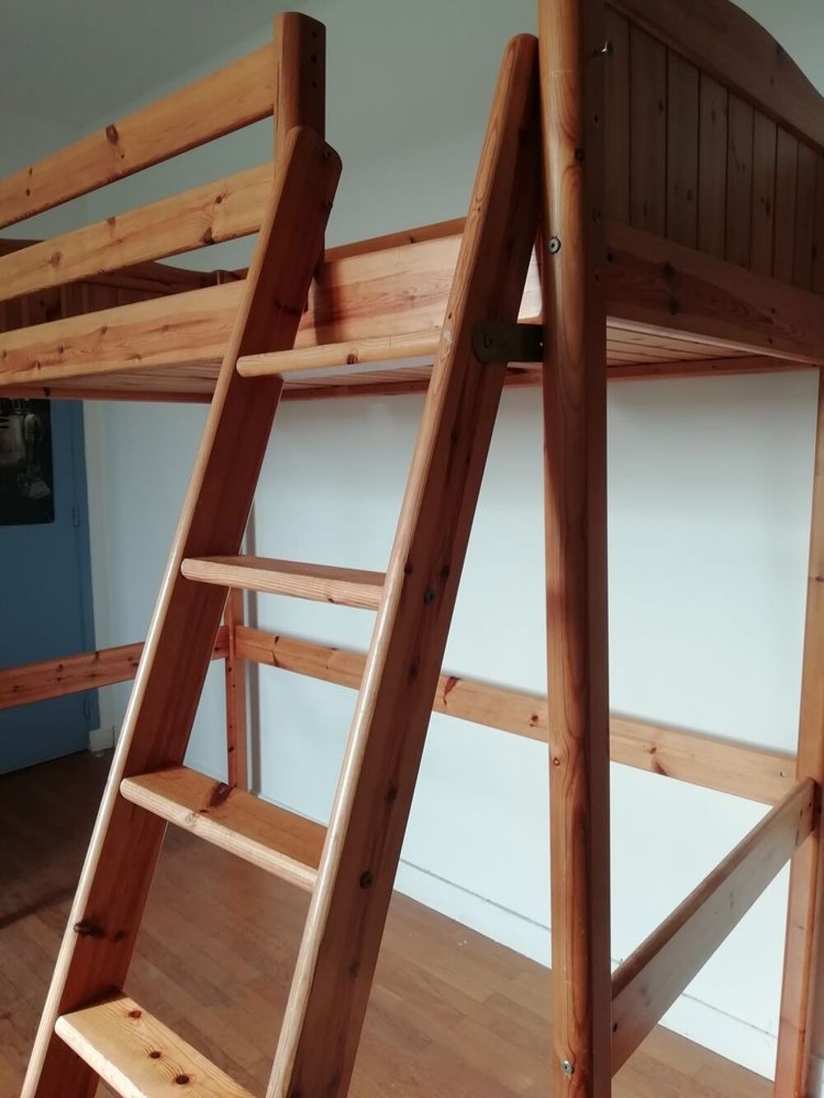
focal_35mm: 26
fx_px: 825
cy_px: 549
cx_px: 412
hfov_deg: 53.1
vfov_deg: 67.3
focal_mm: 3.46
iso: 80
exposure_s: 1/60
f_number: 2.2
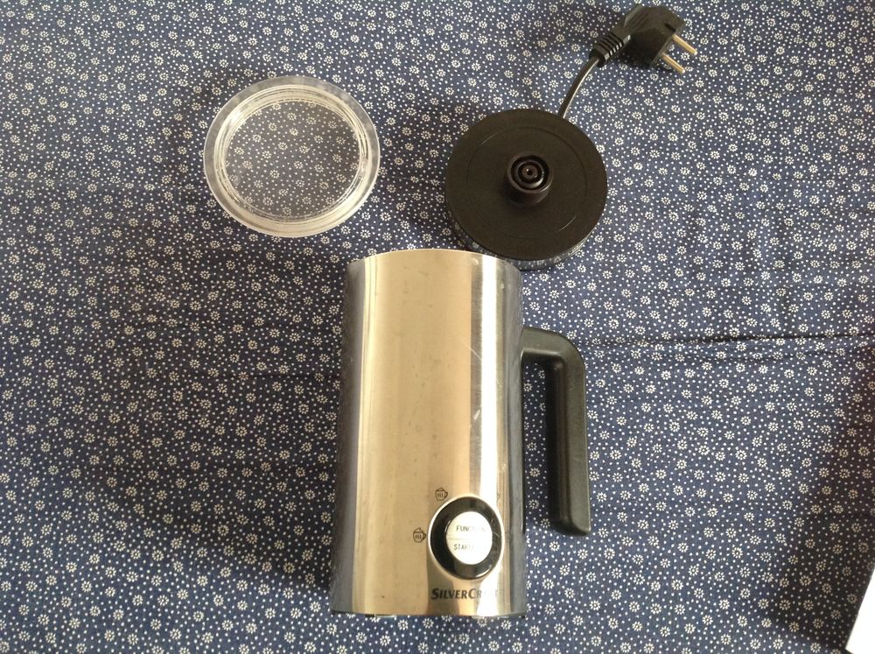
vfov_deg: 40.6
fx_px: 883
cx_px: 438
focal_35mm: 35
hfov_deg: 52.7
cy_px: 327
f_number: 2.4
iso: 160
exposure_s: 1/15
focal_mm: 4.28
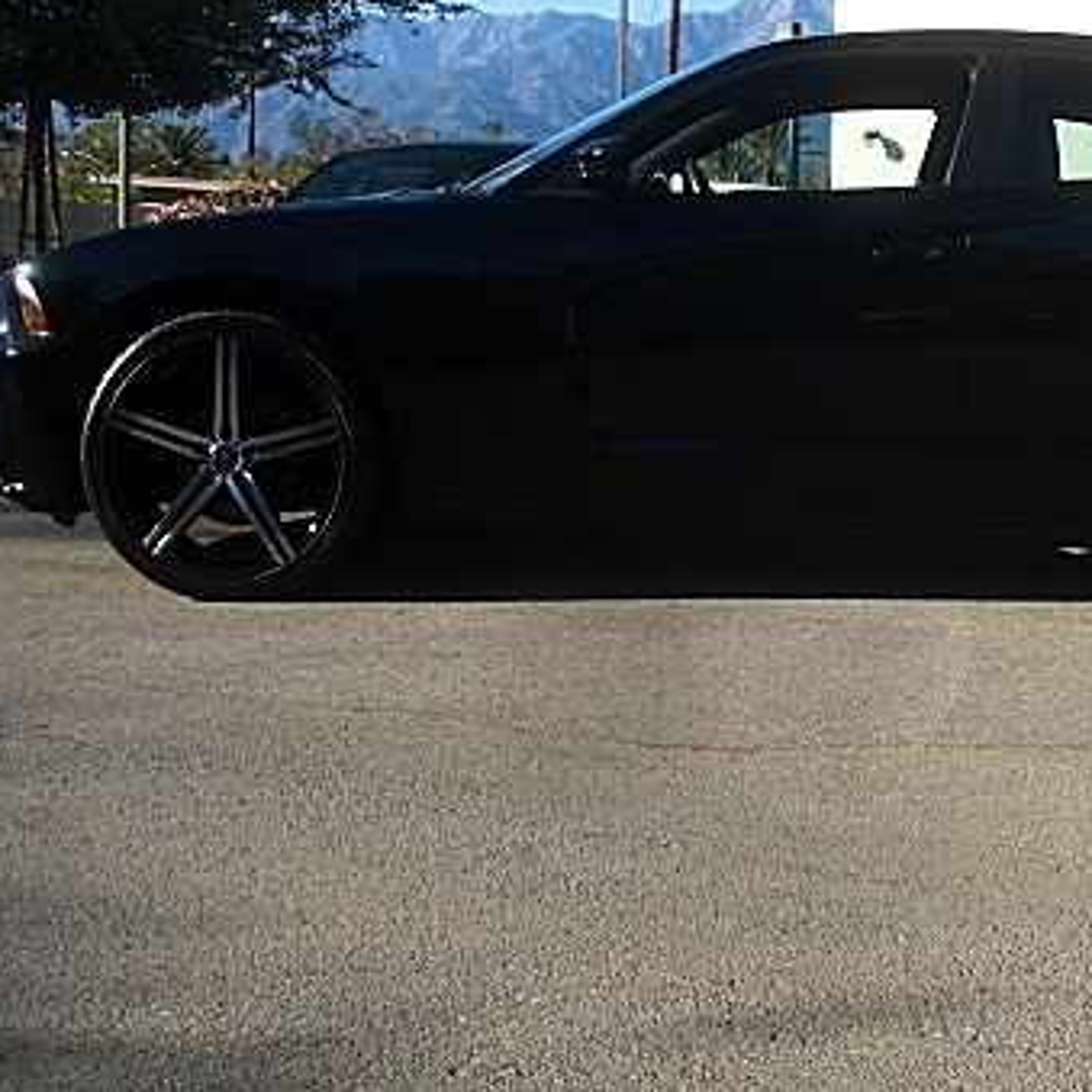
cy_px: 486
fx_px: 2141
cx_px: 899
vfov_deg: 28.6
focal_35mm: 60
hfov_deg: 27.9
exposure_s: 1/500
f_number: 2.8
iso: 50
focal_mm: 6.3
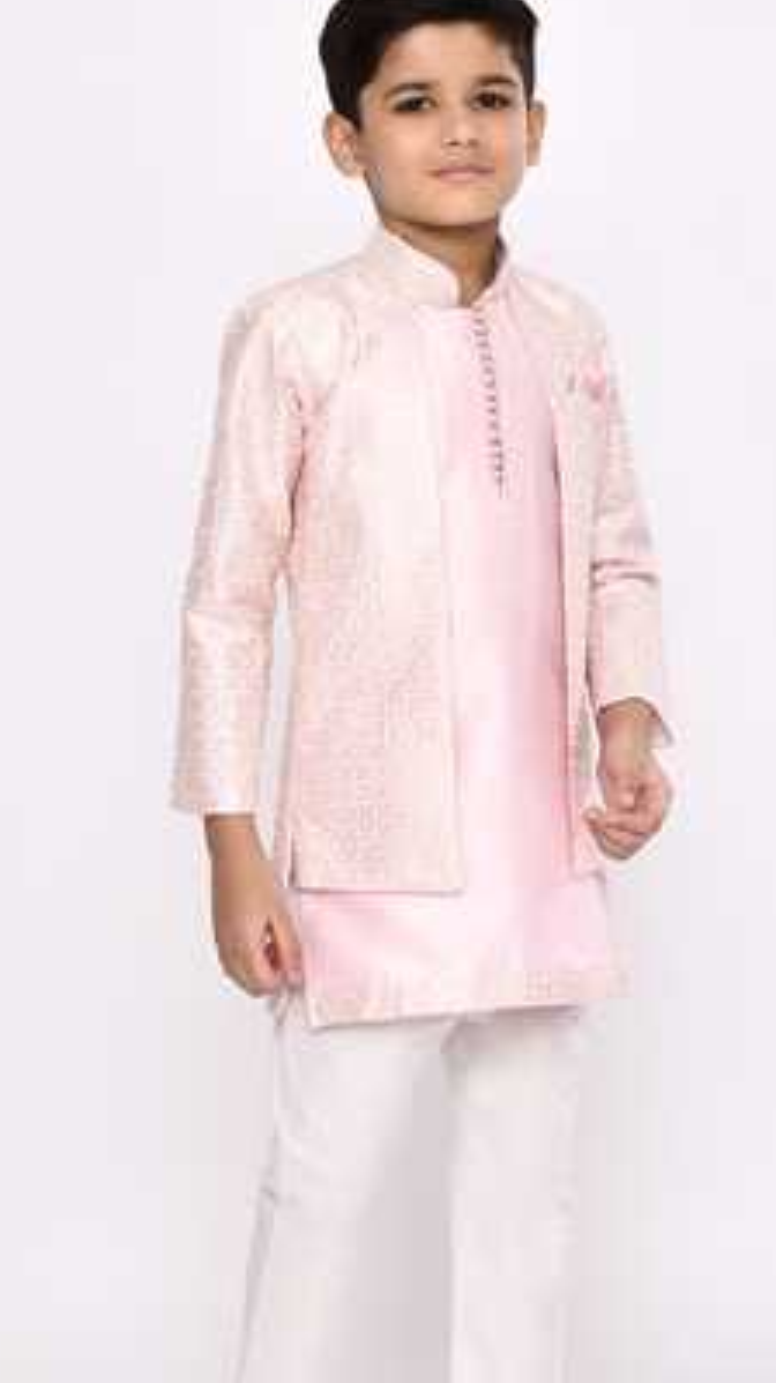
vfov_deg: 30.5
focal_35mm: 69
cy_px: 799
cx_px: 436
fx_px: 2528
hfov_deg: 17.4
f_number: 8
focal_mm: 50
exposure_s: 1/160
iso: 160
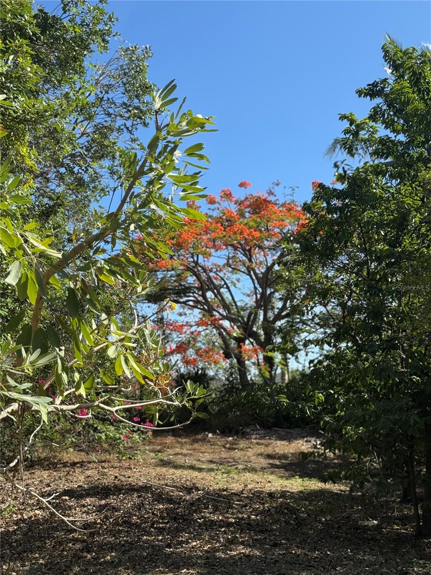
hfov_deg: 30.3
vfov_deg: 39.7
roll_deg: -0.8
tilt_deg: +8.8
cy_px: 288
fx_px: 797
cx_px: 216
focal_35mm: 48
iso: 64
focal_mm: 6.76
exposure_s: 1/3096
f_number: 1.78
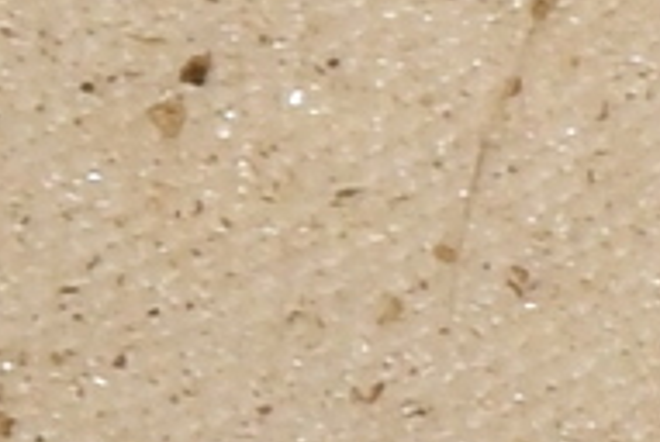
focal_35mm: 871
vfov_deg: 1.6
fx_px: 15993
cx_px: 1021
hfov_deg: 2.4
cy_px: -559
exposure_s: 1/160
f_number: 13
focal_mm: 116
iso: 100
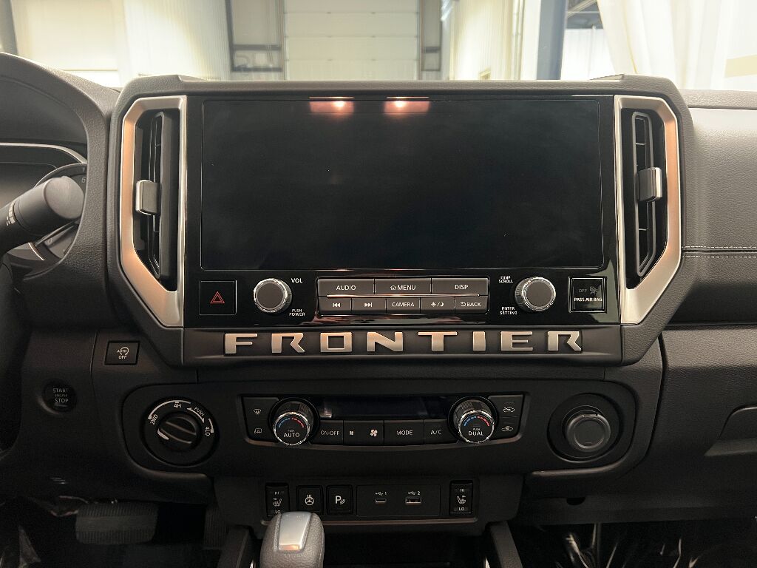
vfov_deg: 53.1
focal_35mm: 26
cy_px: 284
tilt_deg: -16.1
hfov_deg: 67.3
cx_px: 378
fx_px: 569
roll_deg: +0.4
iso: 640
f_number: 1.5
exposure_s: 1/30
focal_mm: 5.7
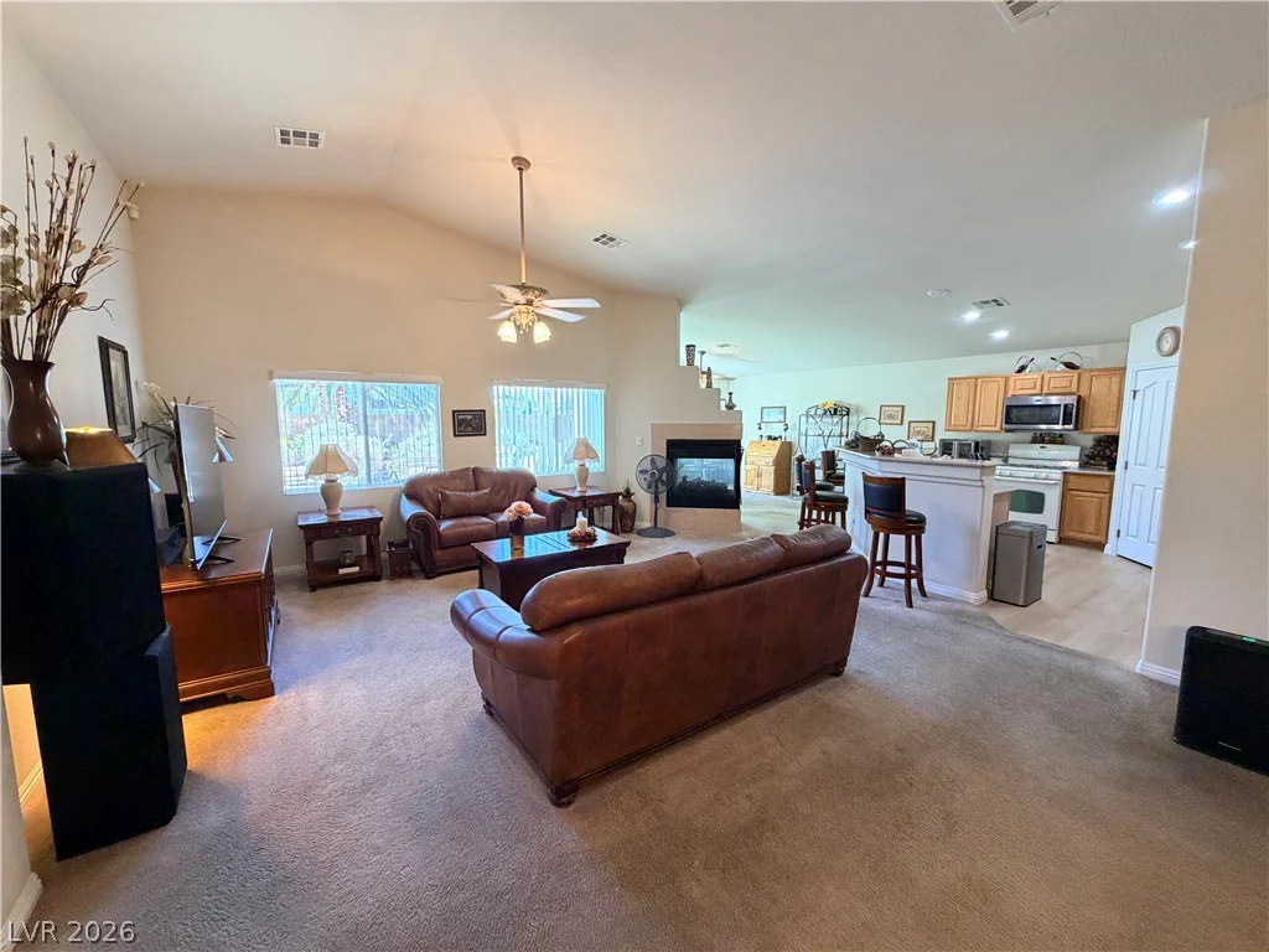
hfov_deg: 102.1
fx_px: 513
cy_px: 476
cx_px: 634
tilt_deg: -6.3
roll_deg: +0.5
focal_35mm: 14
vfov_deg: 85.7
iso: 400
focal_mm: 2.22
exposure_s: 1/60
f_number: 2.2
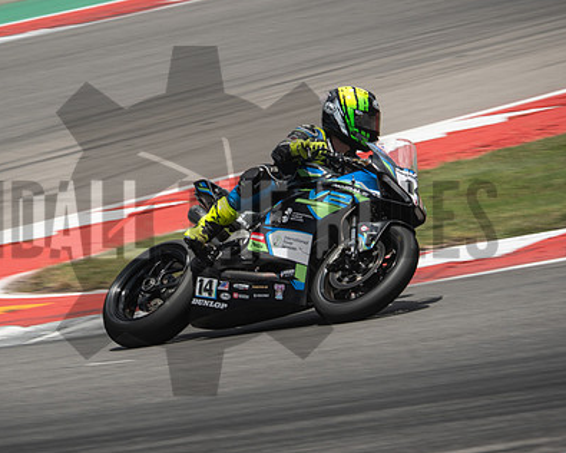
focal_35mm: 413
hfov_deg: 4.7
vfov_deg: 3.7
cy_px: 221
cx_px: 195
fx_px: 6918
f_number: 8
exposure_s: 1/250
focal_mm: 200
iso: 125
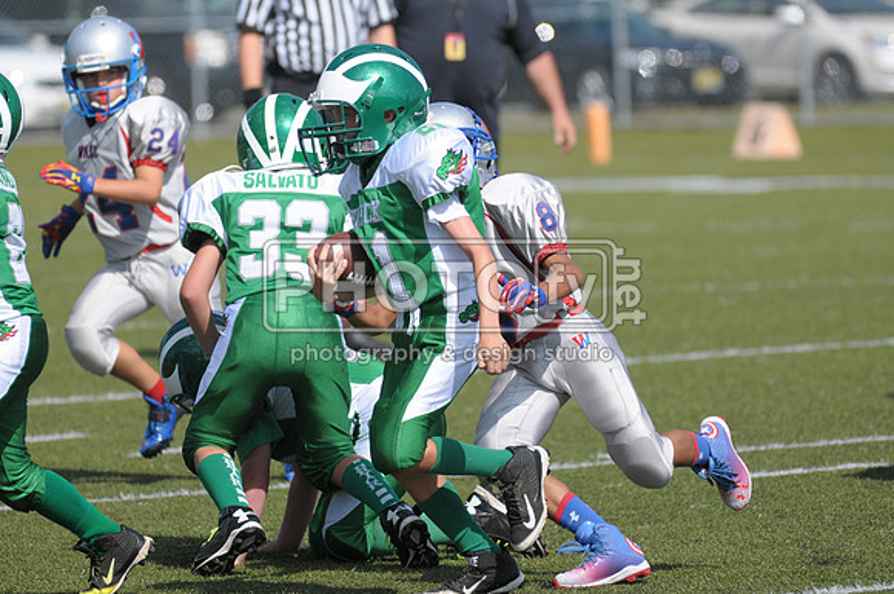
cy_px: 297
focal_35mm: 360
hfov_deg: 5.7
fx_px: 8927
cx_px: 447
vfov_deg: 3.8
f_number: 4
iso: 640
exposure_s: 1/6400
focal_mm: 240
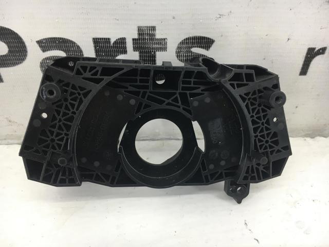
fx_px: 276
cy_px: 124
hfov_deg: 61.7
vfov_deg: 48.2
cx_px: 164
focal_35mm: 29
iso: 32
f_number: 2.2
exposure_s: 1/33
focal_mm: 4.15
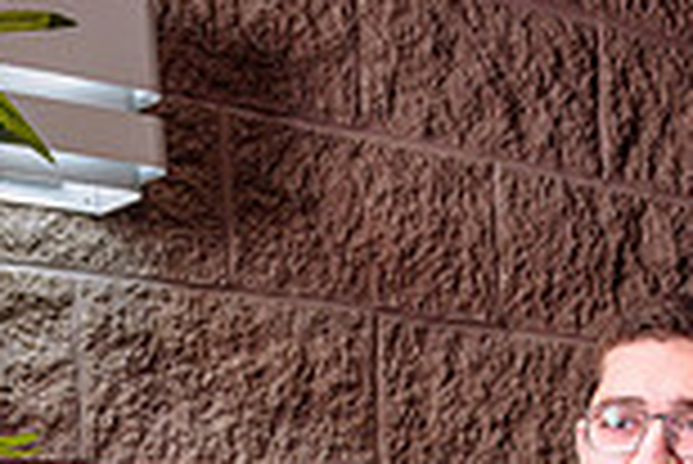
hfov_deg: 16.0
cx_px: 670
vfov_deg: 10.3
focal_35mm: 126
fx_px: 2428
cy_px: 818
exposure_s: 1/125
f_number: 5
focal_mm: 33.5
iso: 1600
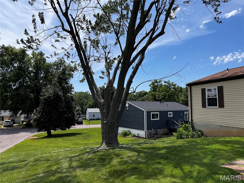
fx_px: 183
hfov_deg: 67.3
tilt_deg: +4.1
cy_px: 92
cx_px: 122
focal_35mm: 26
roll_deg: +0.1
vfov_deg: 53.1
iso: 50
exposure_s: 1/3521
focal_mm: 5.1
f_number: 1.6
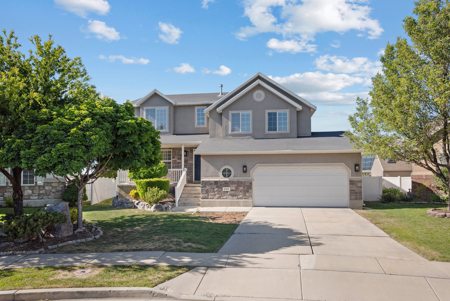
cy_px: 150
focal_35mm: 22
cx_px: 225
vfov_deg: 56.2
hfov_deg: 77.3
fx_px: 281
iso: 800
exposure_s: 1/640
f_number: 8
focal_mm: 22.5
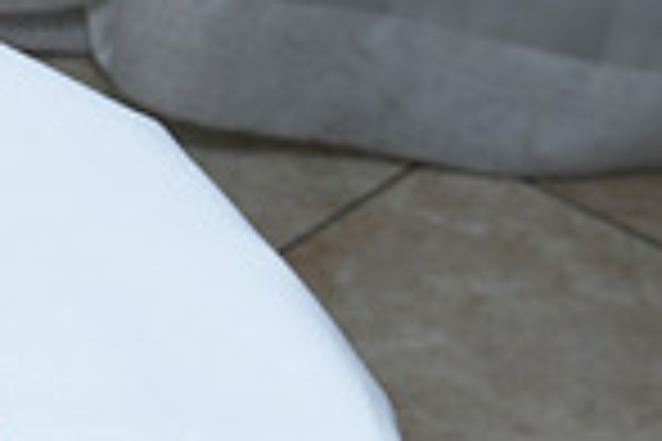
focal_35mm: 197
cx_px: -405
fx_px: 3622
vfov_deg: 7.0
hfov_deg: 10.0
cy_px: 205
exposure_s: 1/160
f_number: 11
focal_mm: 50
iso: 400
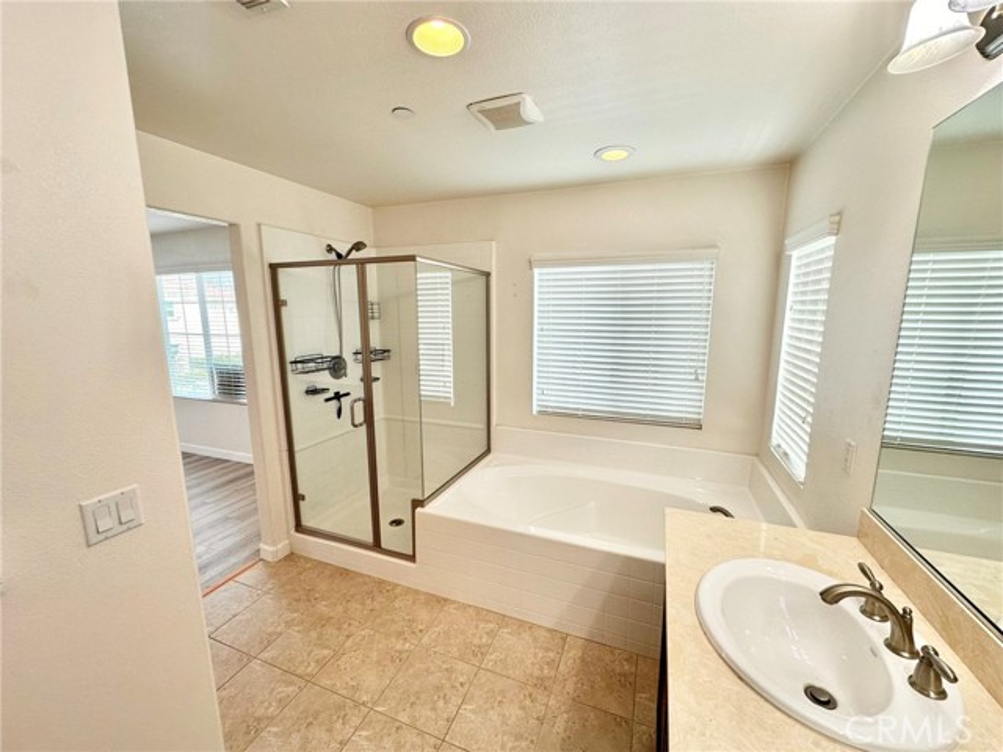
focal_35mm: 14
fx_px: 406
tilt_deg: -9.7
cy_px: 376
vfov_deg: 85.7
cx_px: 502
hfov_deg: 102.1
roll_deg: -0.3
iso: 100
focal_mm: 2.22
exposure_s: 1/120
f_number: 2.2
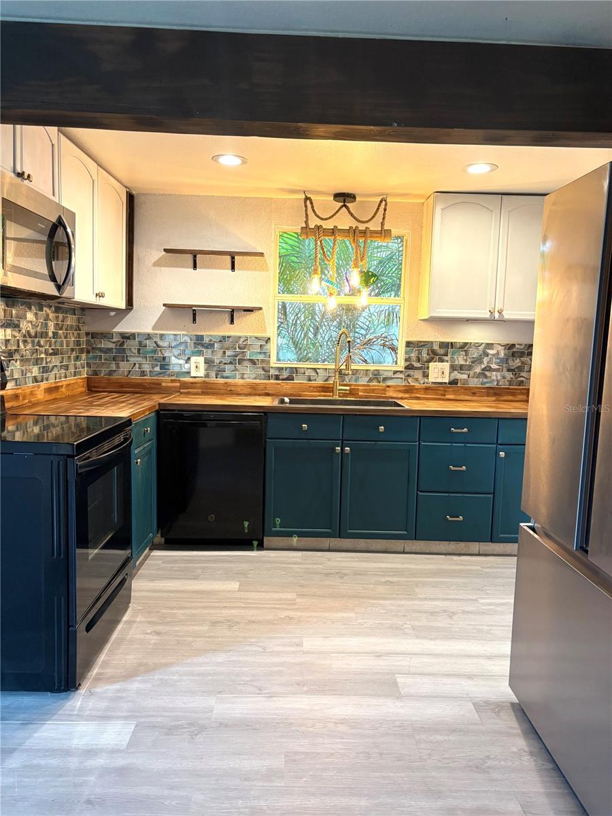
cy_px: 408
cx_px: 306
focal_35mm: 26
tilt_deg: -5.6
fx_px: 613
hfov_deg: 53.1
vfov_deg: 67.3
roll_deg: -1.0
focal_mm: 5.96
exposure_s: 1/60
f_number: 1.6
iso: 200
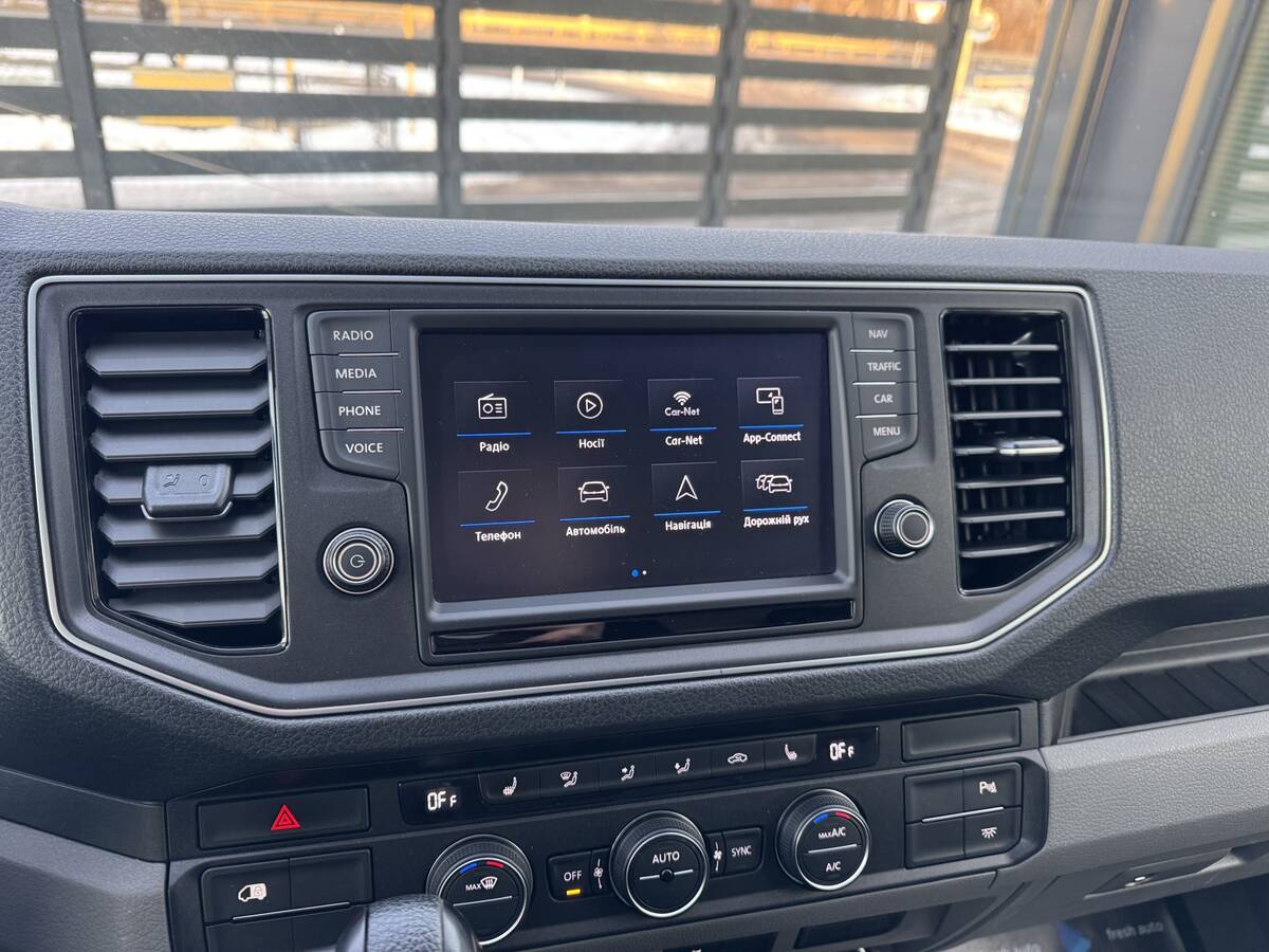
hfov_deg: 71.6
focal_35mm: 24
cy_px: 476
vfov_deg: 56.8
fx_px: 880
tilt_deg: -27.1
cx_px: 634
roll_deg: -5.0
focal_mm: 6.76
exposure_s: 1/73
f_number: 1.78
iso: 200
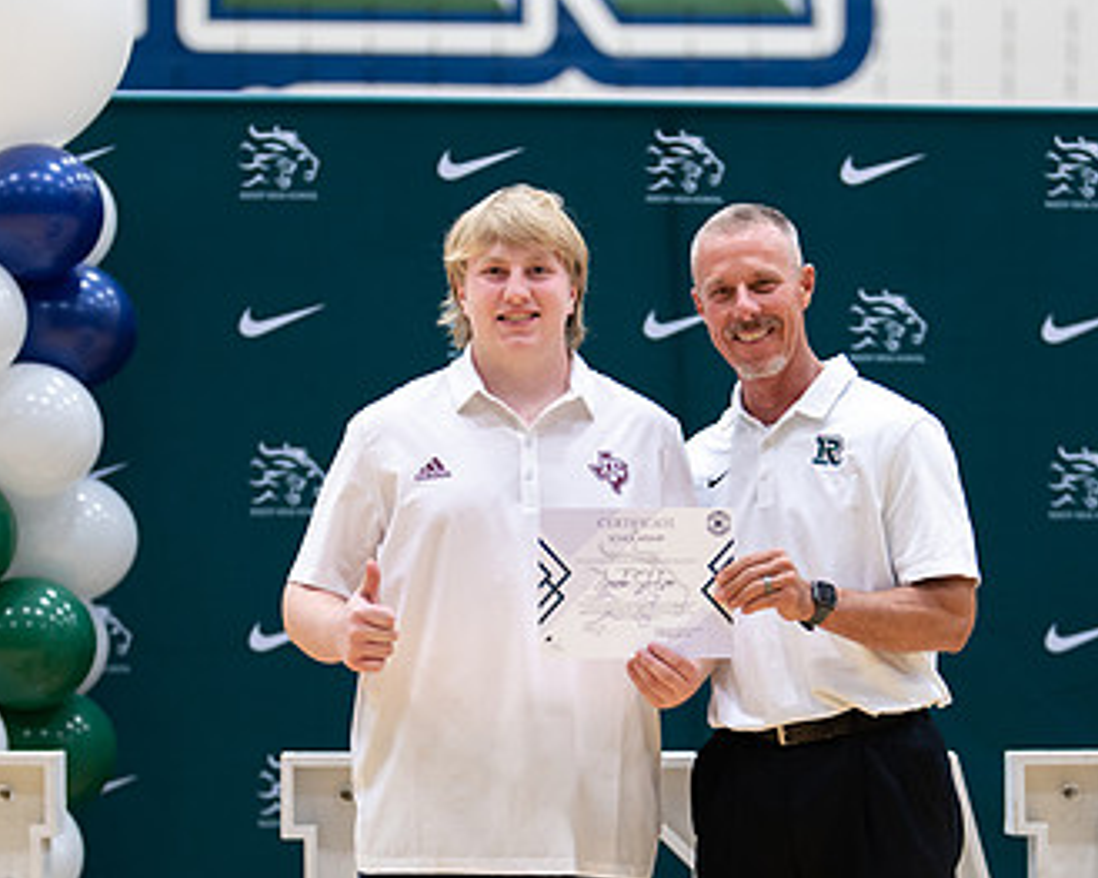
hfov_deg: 19.0
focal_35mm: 101
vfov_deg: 15.1
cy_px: 729
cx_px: 670
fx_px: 3281
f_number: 1.2
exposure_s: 1/320
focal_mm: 50
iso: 400
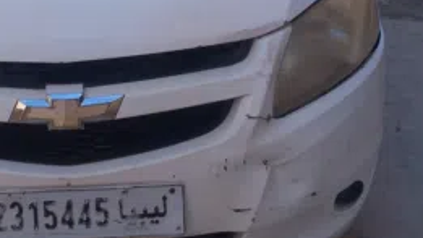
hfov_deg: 28.4
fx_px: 808
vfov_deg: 16.6
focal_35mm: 72
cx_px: 58
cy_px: 42
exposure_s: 1/254
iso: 20
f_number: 1.8
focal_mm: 4
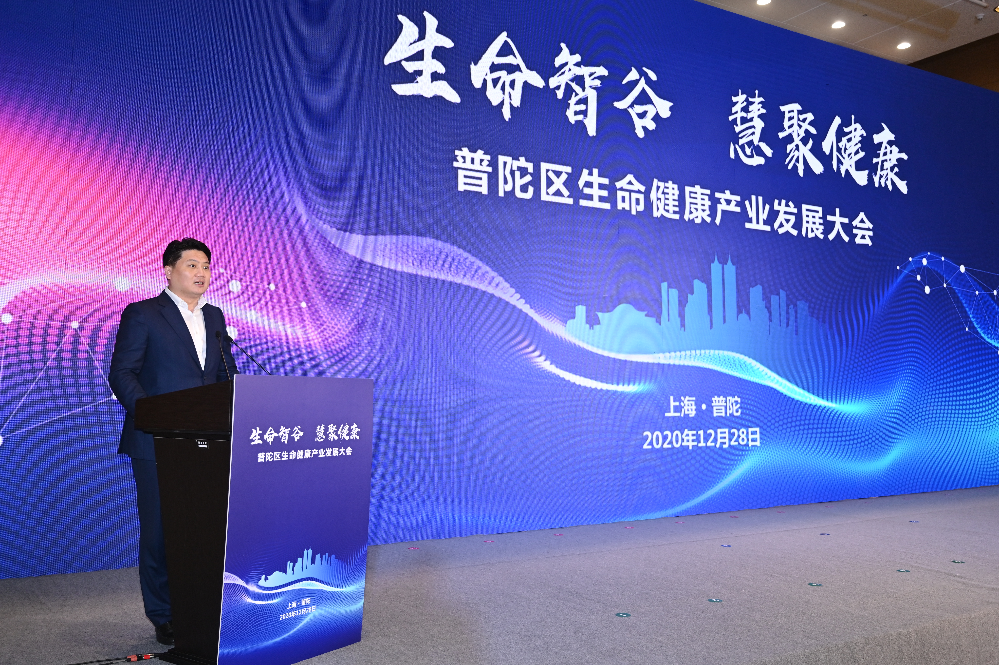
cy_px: 332
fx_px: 887
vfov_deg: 41.1
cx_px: 500
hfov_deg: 58.7
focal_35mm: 32
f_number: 4
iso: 640
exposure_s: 1/160
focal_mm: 32
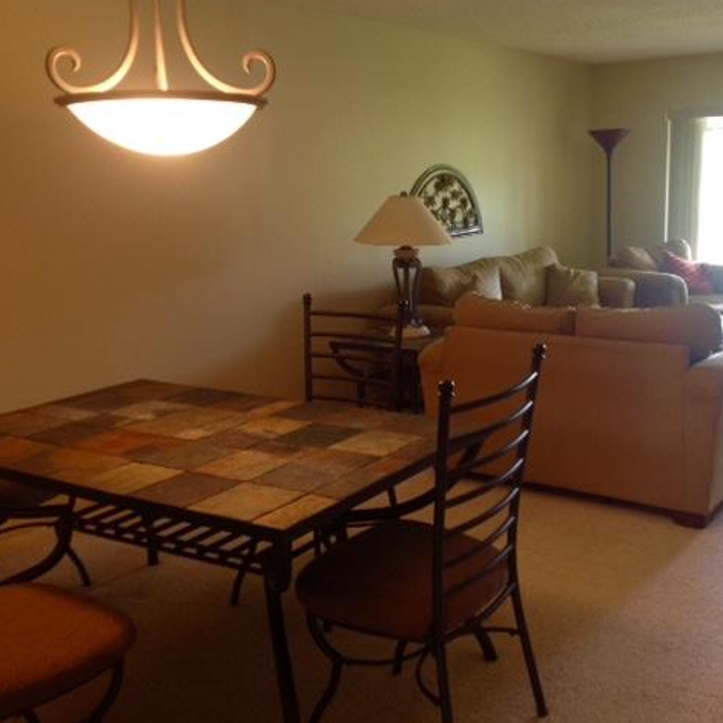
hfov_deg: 39.7
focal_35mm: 42
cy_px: 358
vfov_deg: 40.0
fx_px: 992
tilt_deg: -9.5
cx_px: 459
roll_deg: -0.4
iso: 100
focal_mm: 4.28
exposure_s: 1/15
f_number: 2.4
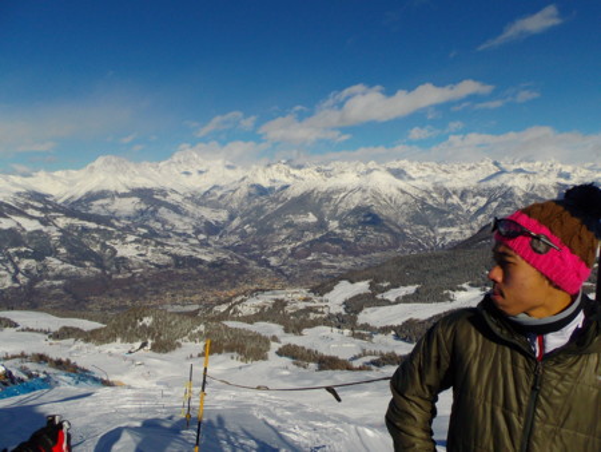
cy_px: 226
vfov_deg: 49.8
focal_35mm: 28
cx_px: 300
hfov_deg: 63.4
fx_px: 486
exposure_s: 1/640
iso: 100
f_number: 9.3
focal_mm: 5
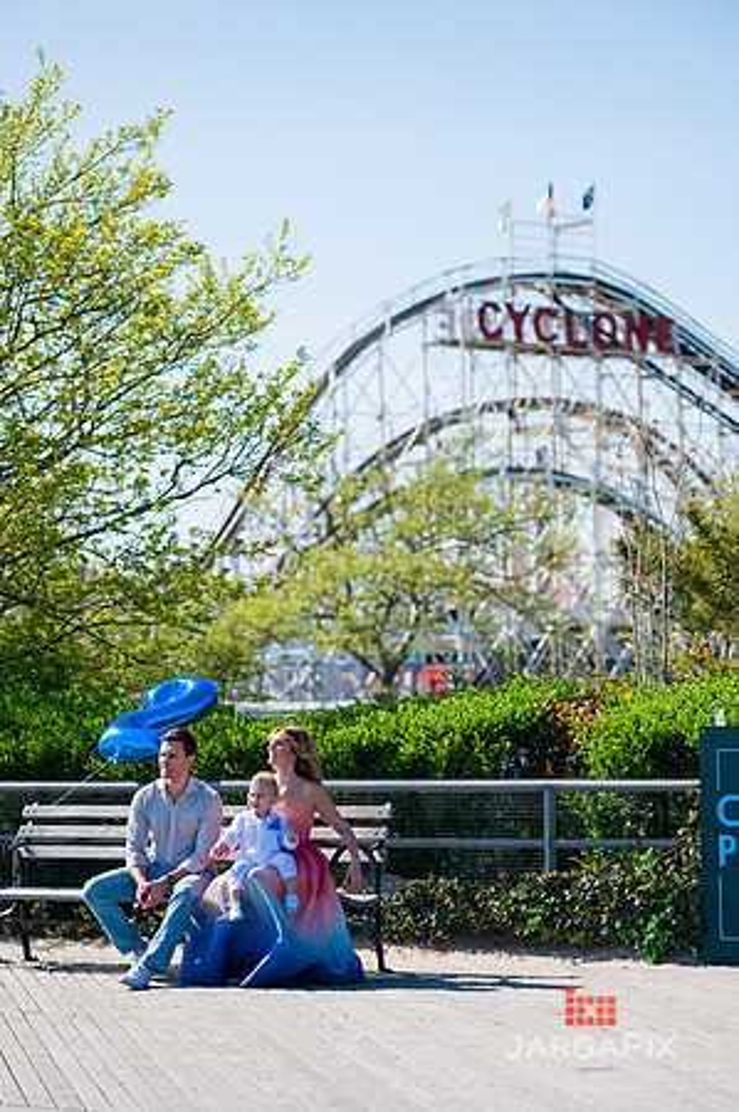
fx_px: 3148
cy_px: 556
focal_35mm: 102
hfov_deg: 13.4
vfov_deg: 20.0
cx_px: 370
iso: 200
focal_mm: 102
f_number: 3.2
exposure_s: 1/2500
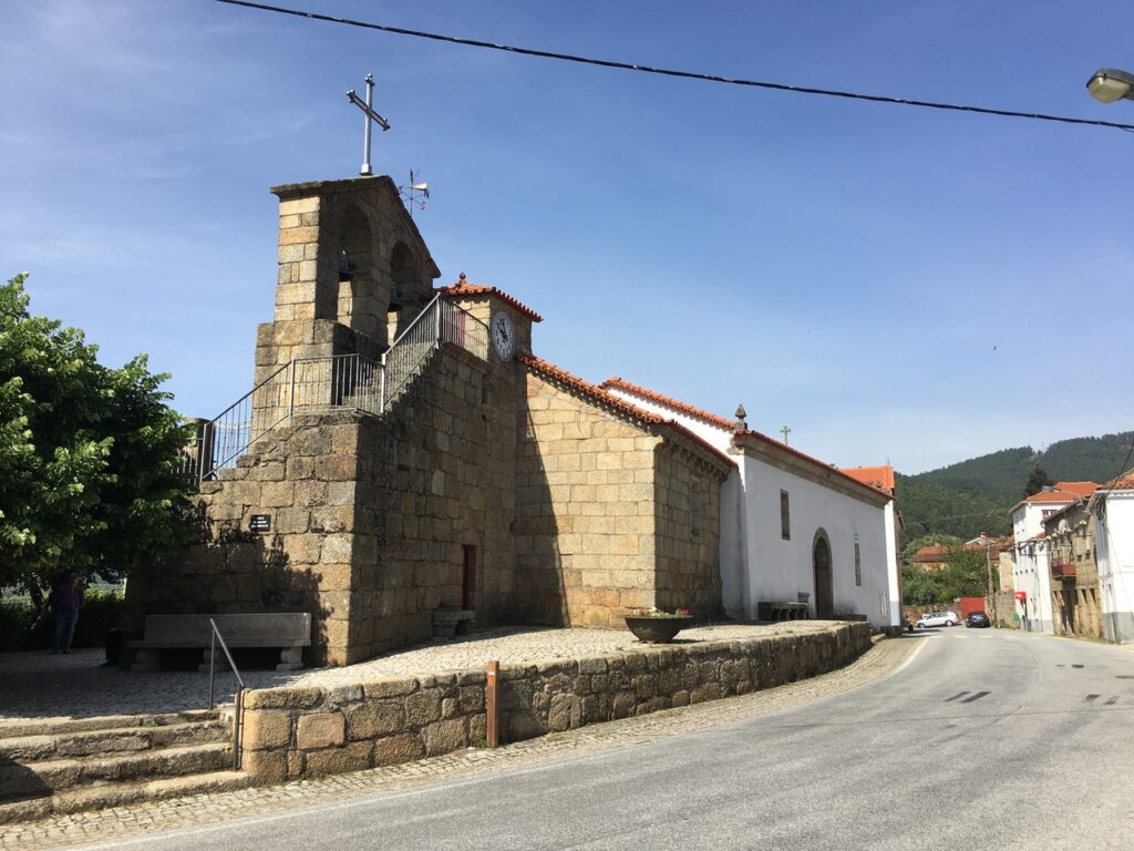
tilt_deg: +11.5
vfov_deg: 48.2
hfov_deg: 61.7
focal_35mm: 29
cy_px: 426
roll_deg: -0.3
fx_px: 950
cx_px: 567
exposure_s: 1/1538
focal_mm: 4.15
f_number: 2.2
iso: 25
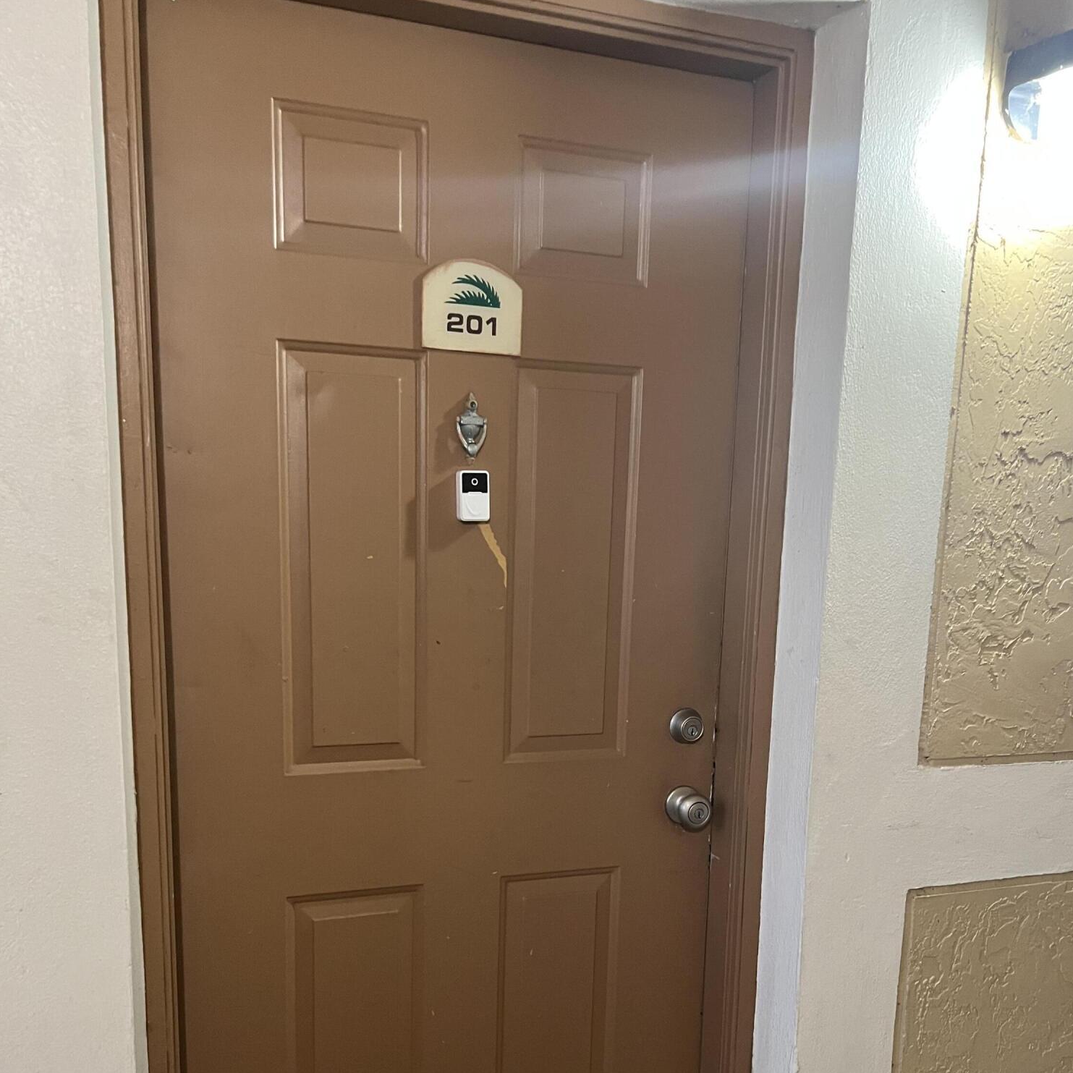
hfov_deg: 52.5
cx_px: 541
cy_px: 711
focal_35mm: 31
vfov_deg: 51.6
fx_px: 1087
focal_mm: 5.7
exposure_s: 1/40
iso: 400
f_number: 1.5
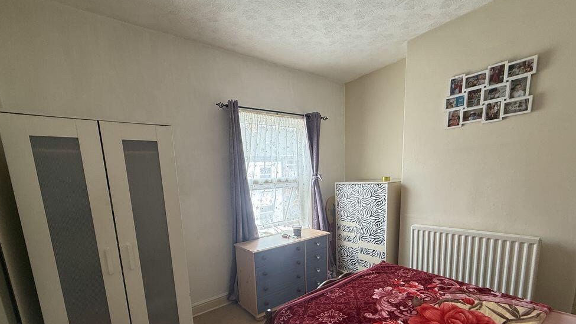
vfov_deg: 65.1
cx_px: 274
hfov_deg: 99.3
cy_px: 220
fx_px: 244
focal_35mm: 16
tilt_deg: -8.9
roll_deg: +3.6
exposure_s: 1/99
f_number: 2.2
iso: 125
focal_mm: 2.22
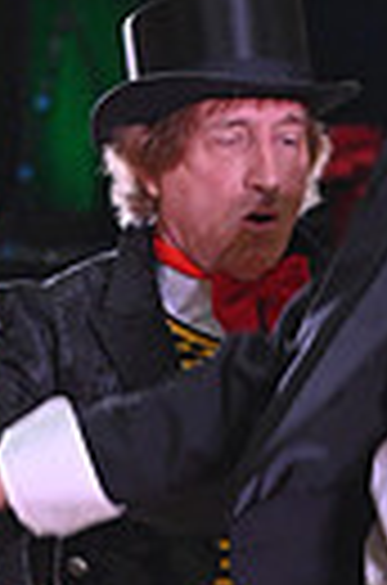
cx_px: 299
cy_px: 832
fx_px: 5949
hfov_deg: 3.7
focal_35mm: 367
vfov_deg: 5.6
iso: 2000
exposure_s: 1/320
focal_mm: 82
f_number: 5
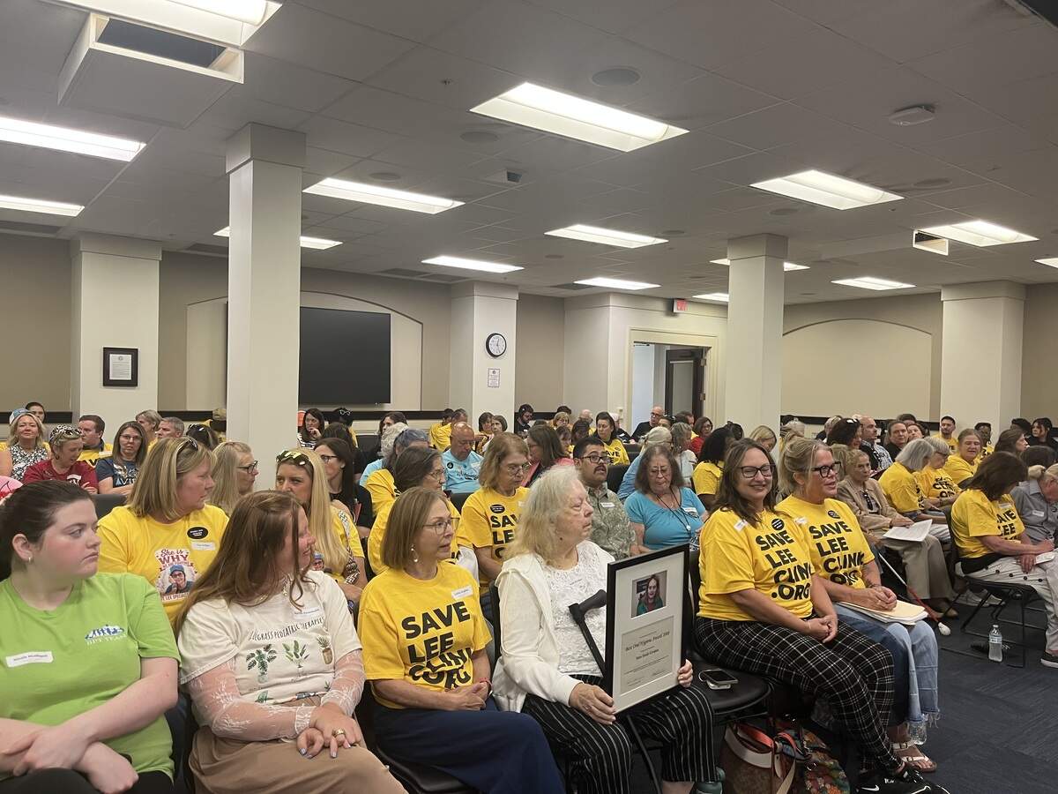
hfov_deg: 67.3
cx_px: 529
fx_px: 795
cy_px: 397
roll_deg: +0.0
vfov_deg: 53.1
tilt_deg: -0.5
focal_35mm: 26
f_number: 1.6
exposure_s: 1/60
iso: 125
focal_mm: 5.1
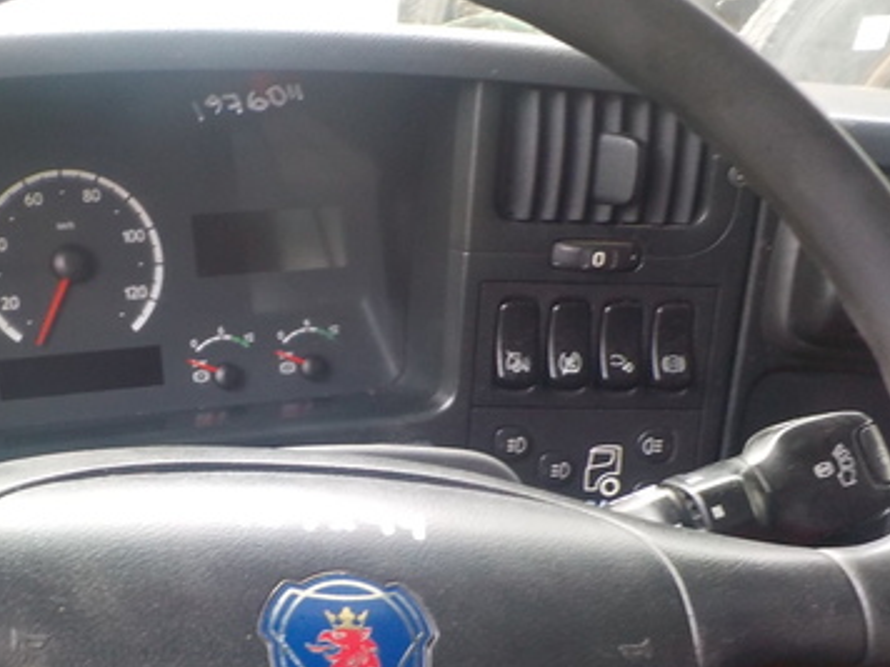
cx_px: 265
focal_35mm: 54
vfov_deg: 26.9
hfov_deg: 35.0
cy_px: 432
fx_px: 1388
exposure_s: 1/30
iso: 180
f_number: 3.3
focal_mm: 4.1
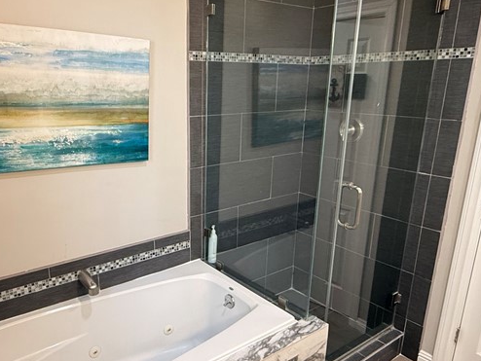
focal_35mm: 29
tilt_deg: -16.3
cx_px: 198
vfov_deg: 48.2
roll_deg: -0.2
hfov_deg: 61.2
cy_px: 198
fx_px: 403
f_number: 2.2
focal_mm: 2.22
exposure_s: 1/60
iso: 400
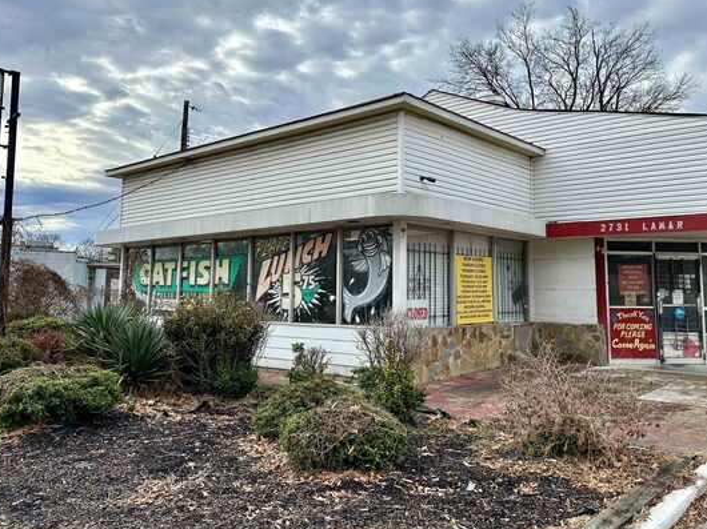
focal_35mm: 29
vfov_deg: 48.0
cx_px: 407
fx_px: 592
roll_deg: -0.3
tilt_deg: +6.4
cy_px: 221
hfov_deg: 61.4
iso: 80
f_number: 1.78
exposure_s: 1/4184
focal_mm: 6.86
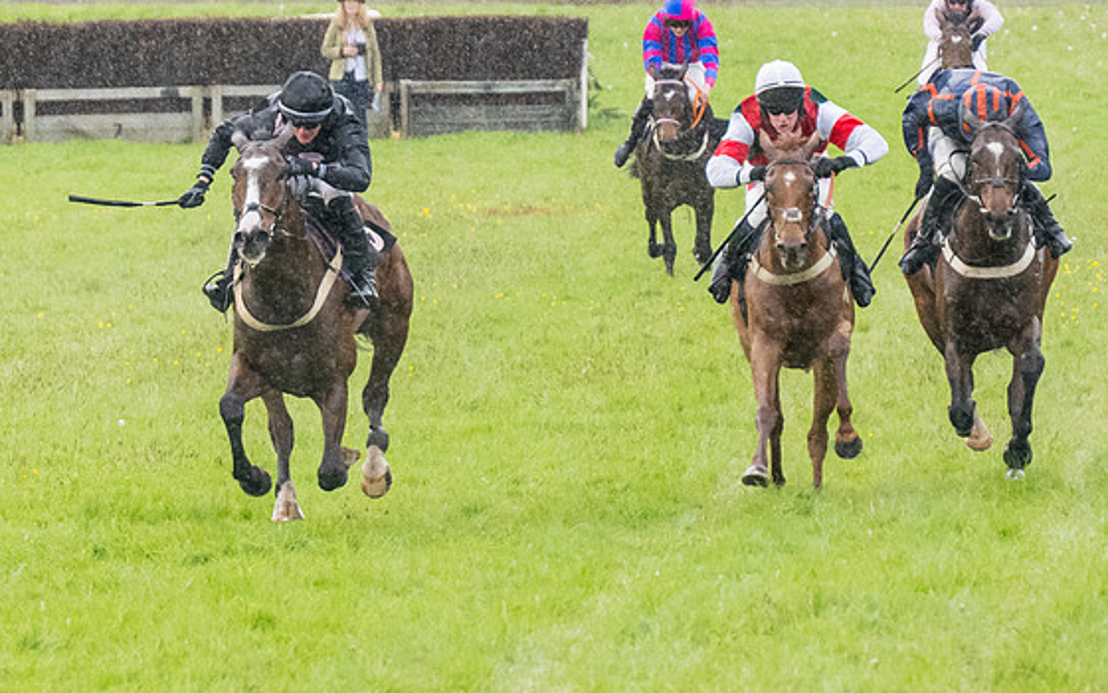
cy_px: 409
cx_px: 784
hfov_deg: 3.8
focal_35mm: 558
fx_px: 16850
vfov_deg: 2.4
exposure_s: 1/800
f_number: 4
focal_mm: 165
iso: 2000
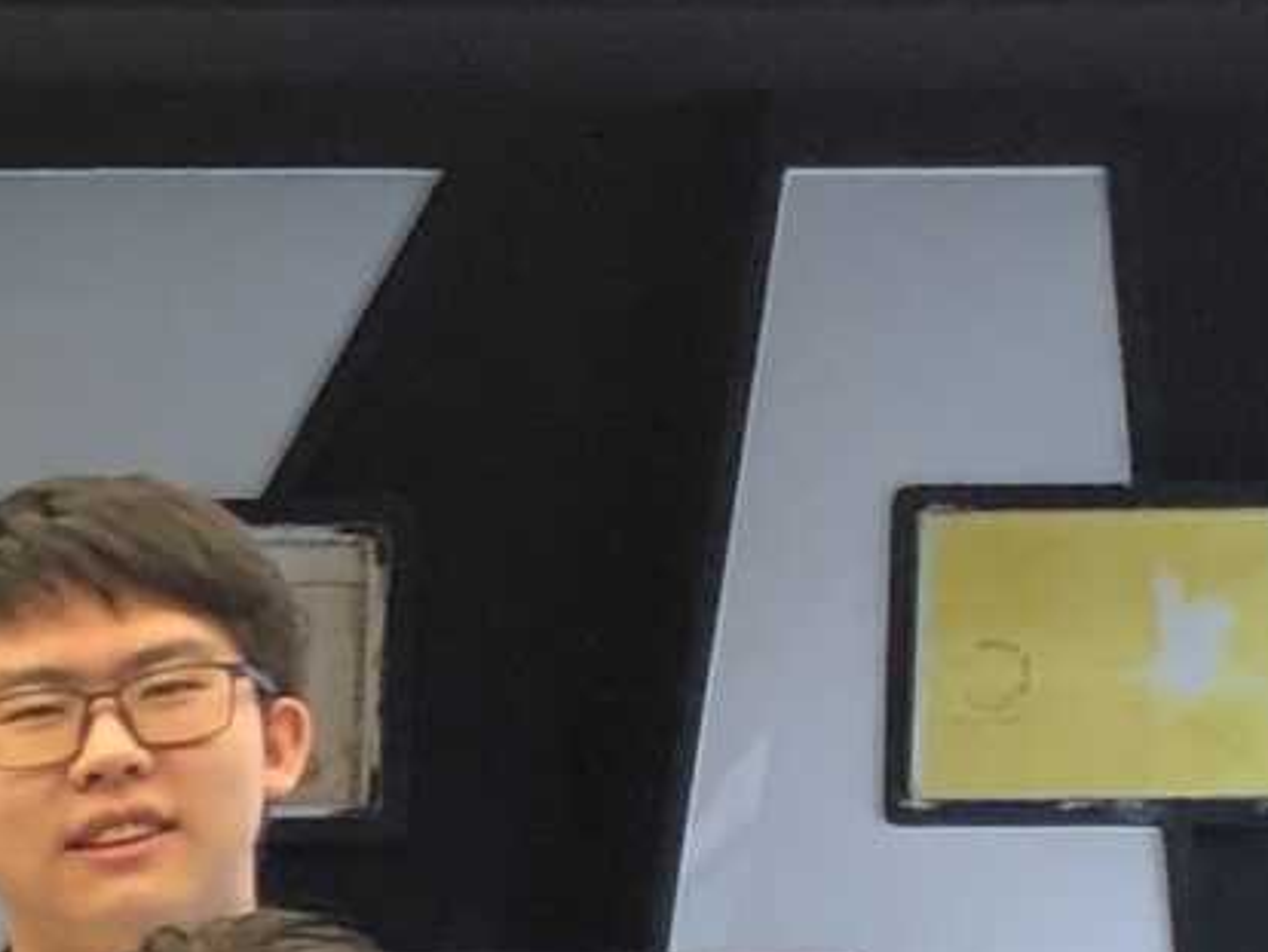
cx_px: -1920
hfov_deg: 9.8
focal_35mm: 173
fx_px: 6341
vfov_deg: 8.3
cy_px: 1754
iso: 40
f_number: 1.8
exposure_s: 1/33
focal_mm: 3.99
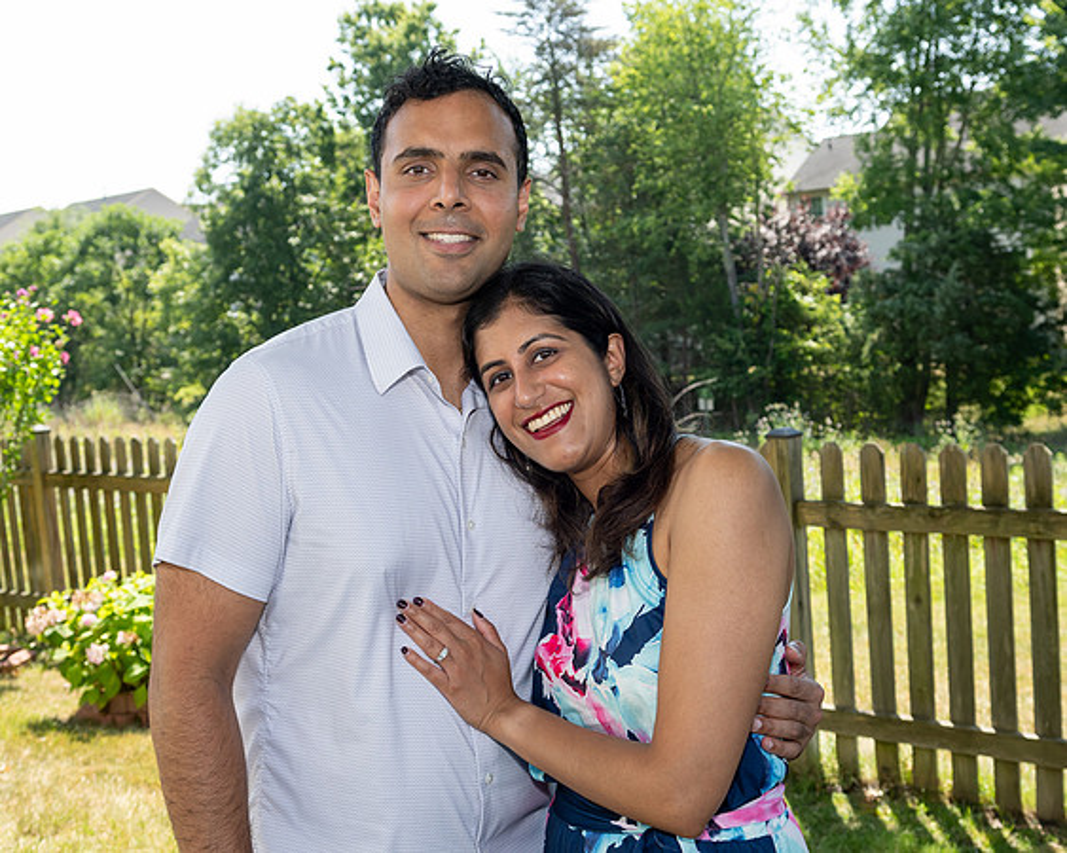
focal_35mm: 47
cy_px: 426
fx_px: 1494
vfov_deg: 31.9
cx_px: 590
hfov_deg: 39.3
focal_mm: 28
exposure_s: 1/250
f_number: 5
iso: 180
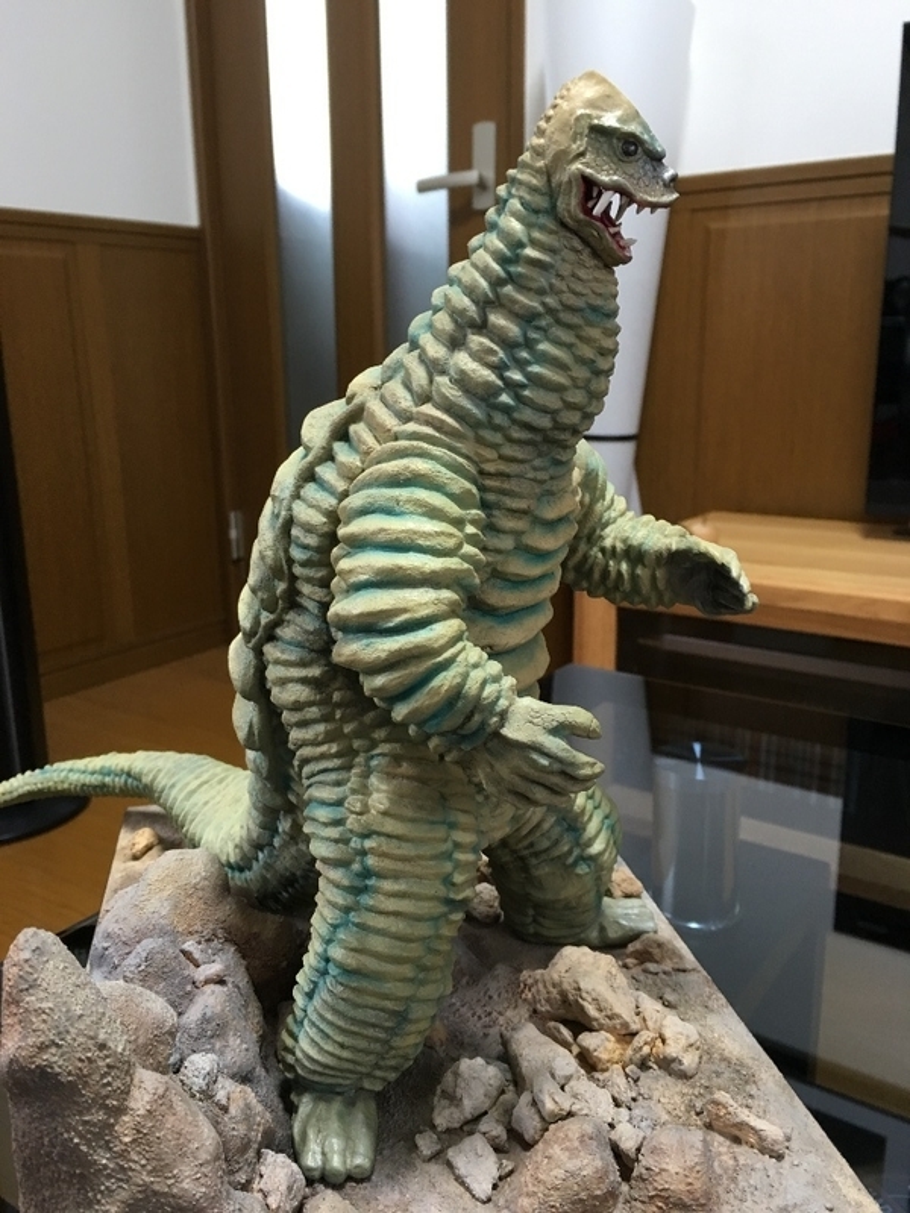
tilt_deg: -12.6
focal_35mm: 29
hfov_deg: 48.2
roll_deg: +0.4
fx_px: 1016
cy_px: 606
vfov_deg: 61.7
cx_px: 455
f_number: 2.2
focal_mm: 4.15
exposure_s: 1/15
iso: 50
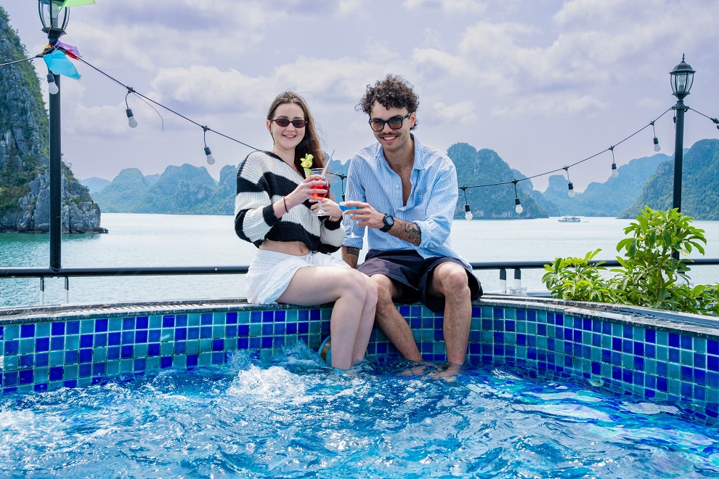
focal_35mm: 44
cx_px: 360
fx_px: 870
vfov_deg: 30.7
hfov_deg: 44.9
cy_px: 240
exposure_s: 1/125
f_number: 10
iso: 100
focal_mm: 43.6
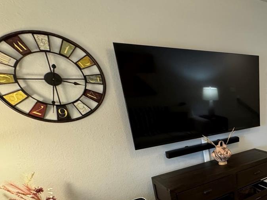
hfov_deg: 48.2
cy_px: 157
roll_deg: +1.2
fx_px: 231
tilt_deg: -20.4
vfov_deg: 44.7
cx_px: 273
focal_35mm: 30
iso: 400
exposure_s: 1/60
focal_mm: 2.22
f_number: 2.2
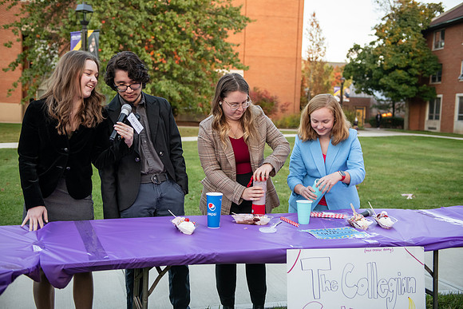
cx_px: 232
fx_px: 566
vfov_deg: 30.5
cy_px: 154
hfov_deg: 44.5
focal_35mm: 44
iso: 1000
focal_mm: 44
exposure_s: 1/400
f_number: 3.2
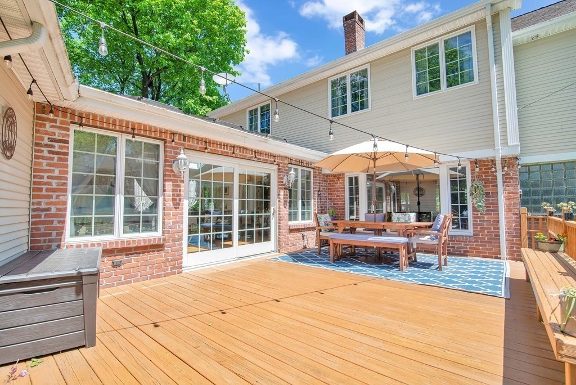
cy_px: 192
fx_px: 256
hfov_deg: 96.7
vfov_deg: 73.8
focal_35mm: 16
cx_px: 288
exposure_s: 1/320
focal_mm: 16
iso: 200
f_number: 9
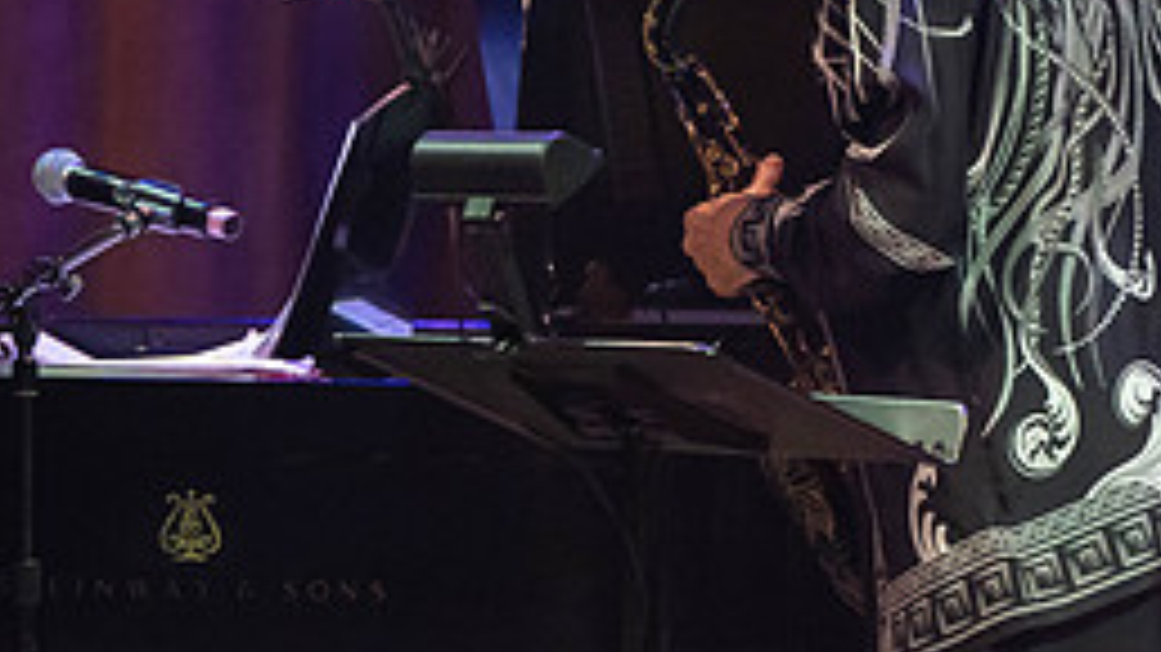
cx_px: 529
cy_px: 174
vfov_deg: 1.5
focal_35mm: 819
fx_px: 25208
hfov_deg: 2.6
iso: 3200
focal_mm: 294
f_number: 5.6
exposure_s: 1/320
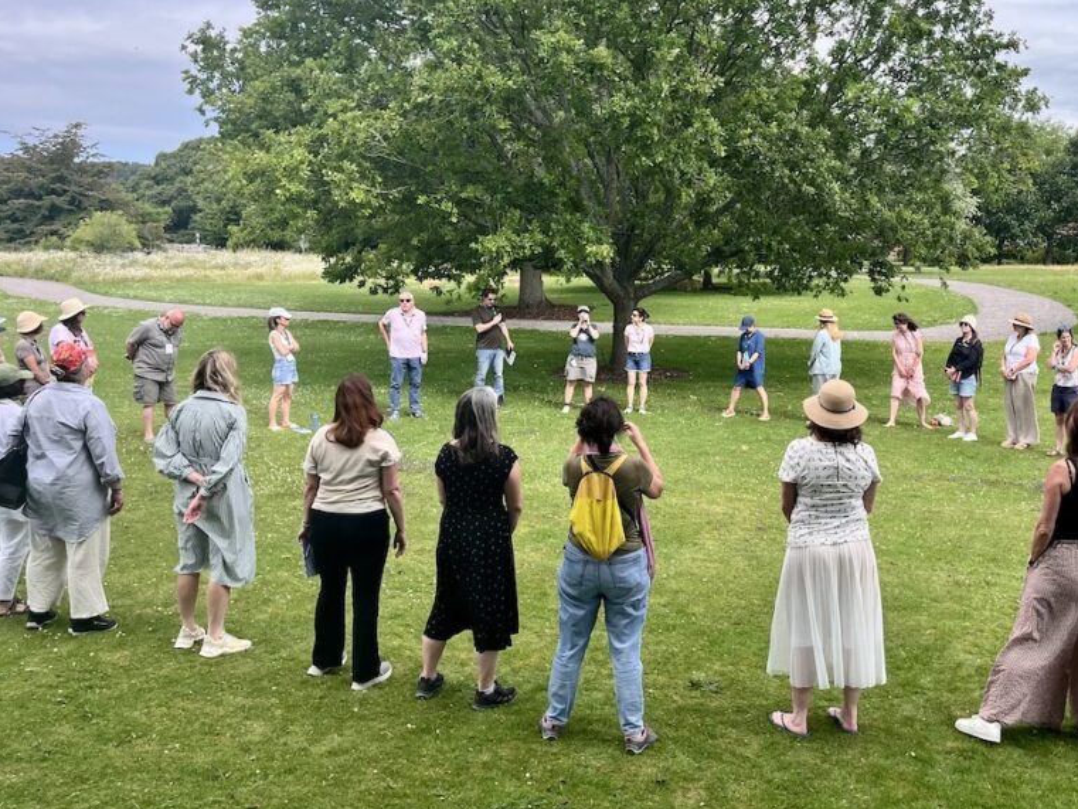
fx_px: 1090
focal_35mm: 35
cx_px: 700
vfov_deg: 40.5
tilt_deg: -3.1
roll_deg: -1.7
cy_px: 327
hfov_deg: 51.8
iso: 50
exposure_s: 1/1279
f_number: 1.6
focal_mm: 5.1
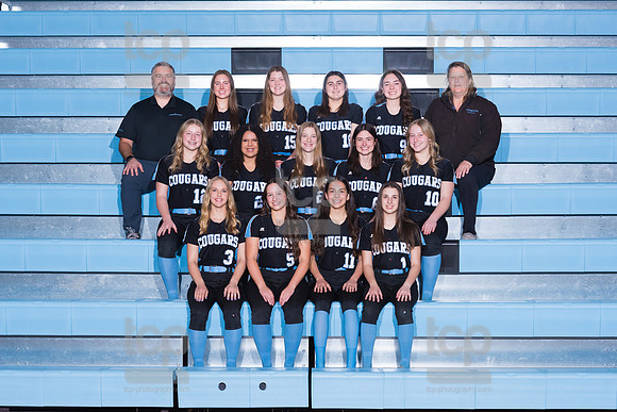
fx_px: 1375
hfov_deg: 25.3
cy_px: 204
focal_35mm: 80
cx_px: 293
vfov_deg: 17.0
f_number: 6.3
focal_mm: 62
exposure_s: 1/250
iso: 500
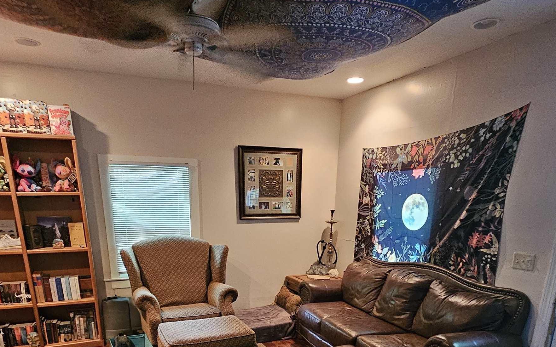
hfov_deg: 74.8
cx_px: 265
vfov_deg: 43.9
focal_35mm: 24
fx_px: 364
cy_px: 344
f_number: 2.2
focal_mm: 2.2
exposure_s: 1/24
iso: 800
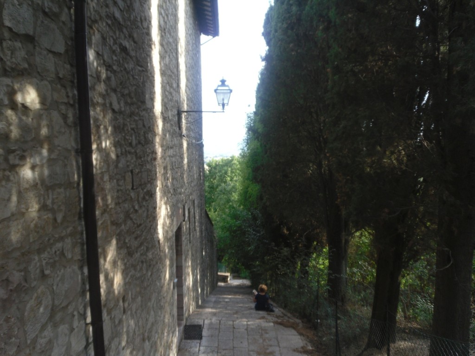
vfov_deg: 49.7
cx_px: 238
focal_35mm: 28
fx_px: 384
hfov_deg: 63.4
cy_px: 178
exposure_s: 1/103
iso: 80
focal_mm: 5.1
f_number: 3.4
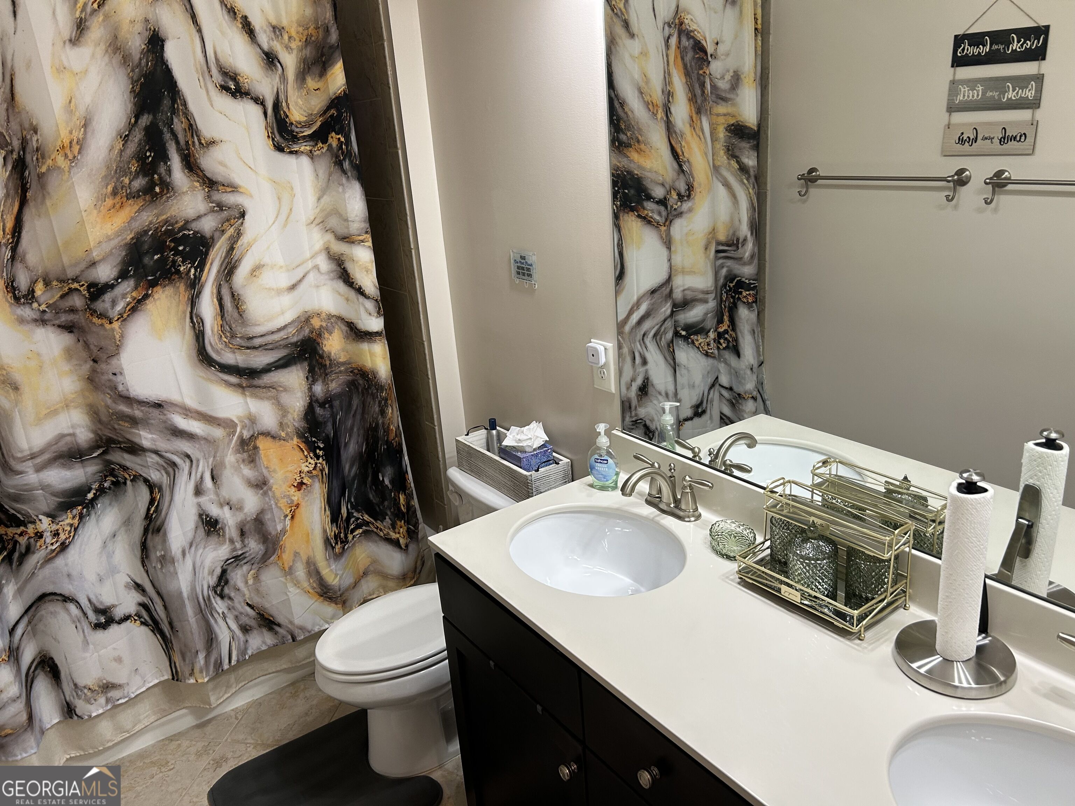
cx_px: 538
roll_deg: +5.6
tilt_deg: -19.0
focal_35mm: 26
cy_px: 403
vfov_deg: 53.1
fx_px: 807
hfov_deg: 67.3
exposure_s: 1/60
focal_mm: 5.7
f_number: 1.5
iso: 100
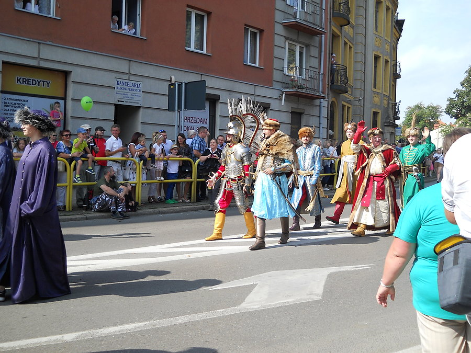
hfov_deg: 45.8
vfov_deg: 35.1
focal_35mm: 41
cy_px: 176
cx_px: 236
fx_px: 558
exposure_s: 1/160
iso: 80
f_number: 5.5
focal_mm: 6.72
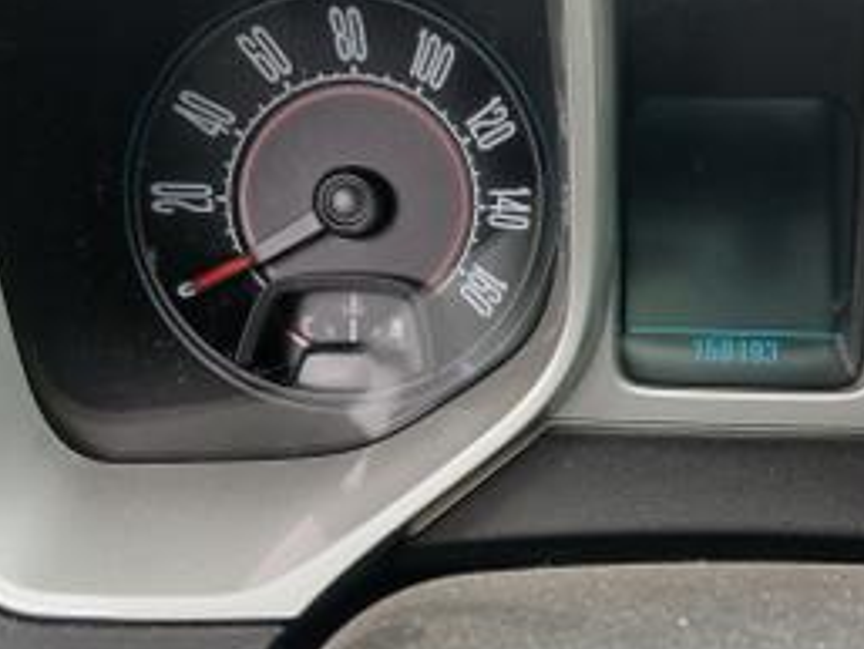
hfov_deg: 36.8
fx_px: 1274
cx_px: 622
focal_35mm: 51
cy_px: 350
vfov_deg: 28.6
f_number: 1.8
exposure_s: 1/50
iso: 80
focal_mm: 3.98
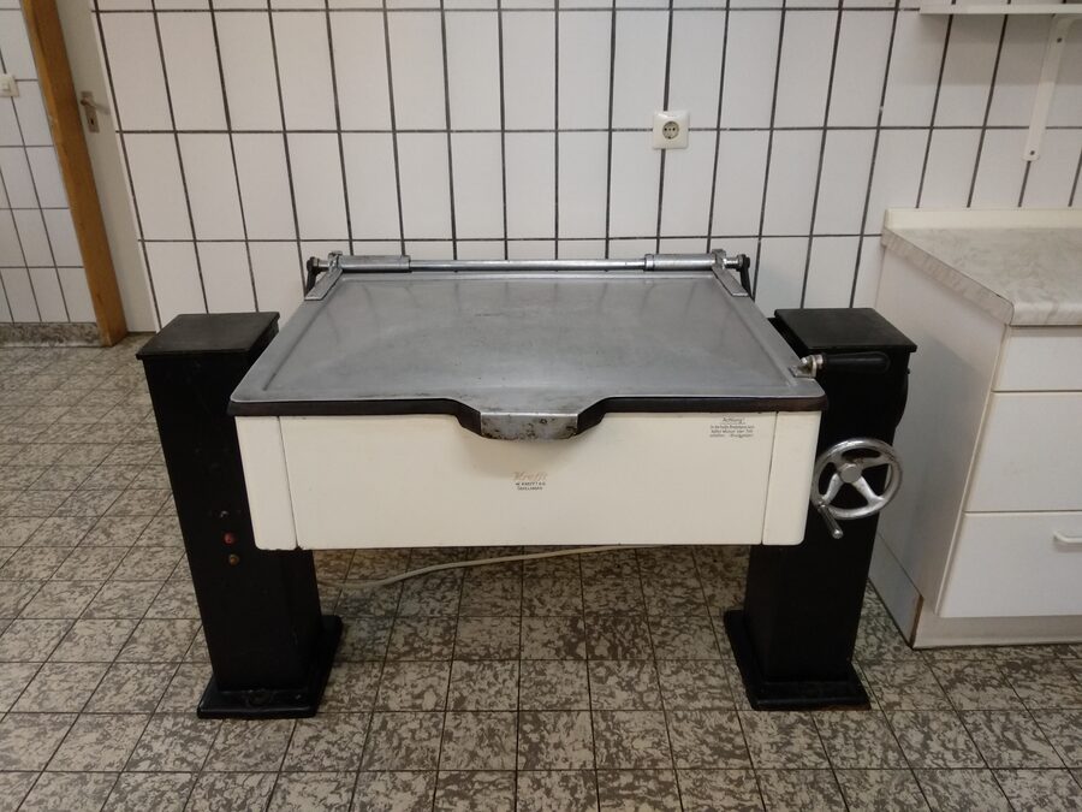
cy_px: 406
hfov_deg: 67.3
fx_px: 813
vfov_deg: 53.1
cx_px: 541
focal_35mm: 26
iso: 400
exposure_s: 1/33
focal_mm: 3.81
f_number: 2.2
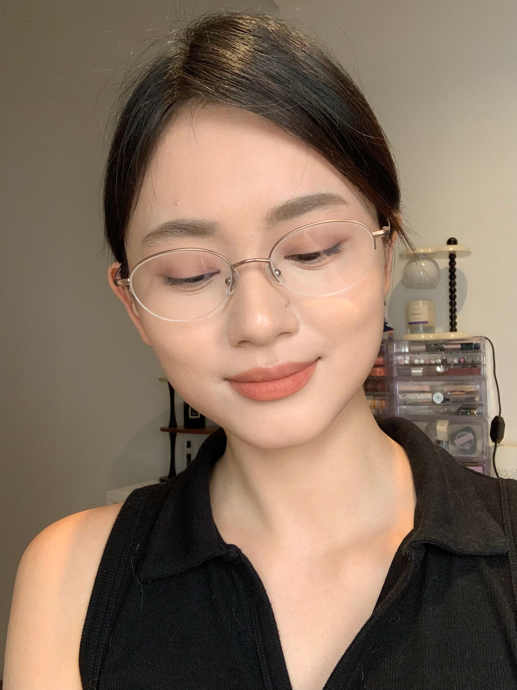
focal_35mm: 32
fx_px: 637
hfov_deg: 44.2
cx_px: 258
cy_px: 345
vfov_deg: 56.8
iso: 80
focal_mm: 2.87
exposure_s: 1/60
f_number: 2.2
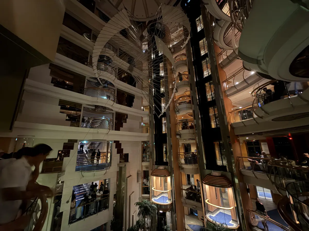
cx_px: 154
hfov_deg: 102.1
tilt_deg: +14.3
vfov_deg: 85.7
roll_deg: +2.5
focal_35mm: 14
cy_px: 116
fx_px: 125
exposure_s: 1/8
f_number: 2.2
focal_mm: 2.22
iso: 1000
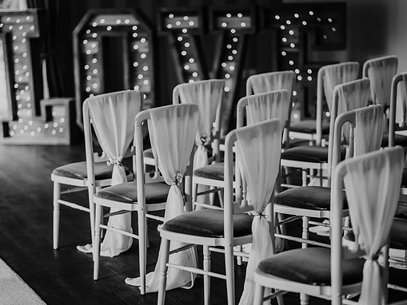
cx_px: 205
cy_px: 152
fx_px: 1094
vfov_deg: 15.9
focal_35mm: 93
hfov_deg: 21.1
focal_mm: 85
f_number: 1.8
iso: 125
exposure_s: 1/160
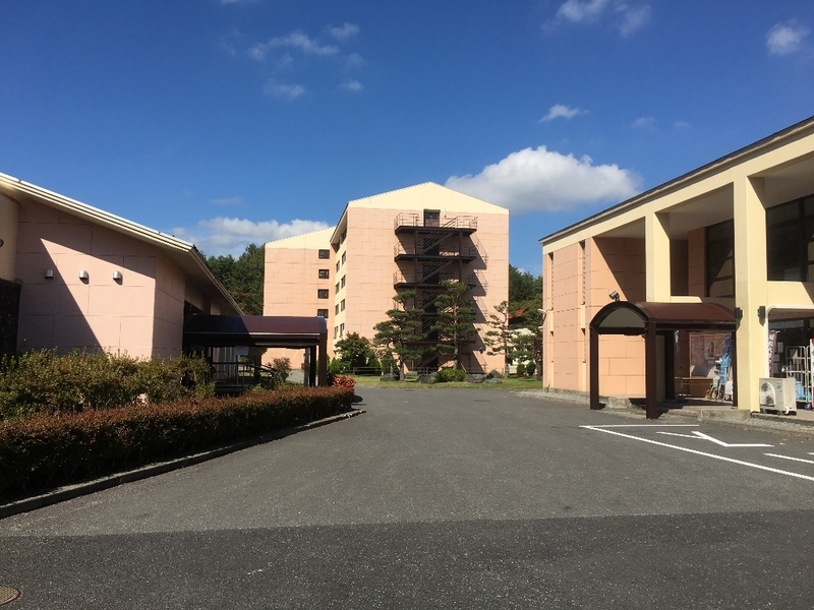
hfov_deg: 61.7
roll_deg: -2.1
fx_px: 682
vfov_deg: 48.2
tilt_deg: +5.1
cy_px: 305
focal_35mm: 29
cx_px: 407
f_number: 2.2
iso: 25
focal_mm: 4.15
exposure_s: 1/2198
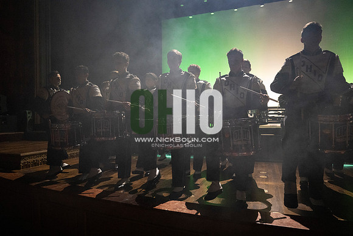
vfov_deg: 53.2
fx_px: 235
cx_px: 176
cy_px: 118
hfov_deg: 73.7
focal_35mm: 24
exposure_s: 1/500
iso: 10000
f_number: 2.8
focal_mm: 24
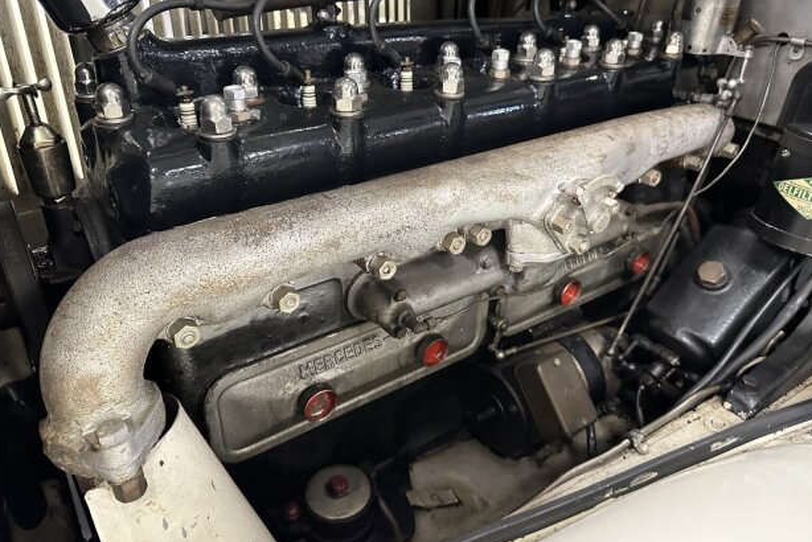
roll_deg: -2.5
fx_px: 587
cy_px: 252
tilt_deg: -28.5
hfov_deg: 69.4
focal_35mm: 26
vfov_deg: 49.6
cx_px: 406
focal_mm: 6.86
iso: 800
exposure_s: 1/60
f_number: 1.78
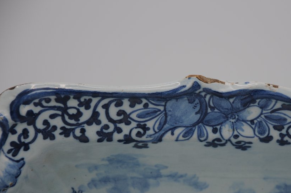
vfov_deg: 5.9
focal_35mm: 231
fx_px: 1863
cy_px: 127
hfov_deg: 8.9
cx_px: 210
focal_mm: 105
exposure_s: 1/125
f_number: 5.6
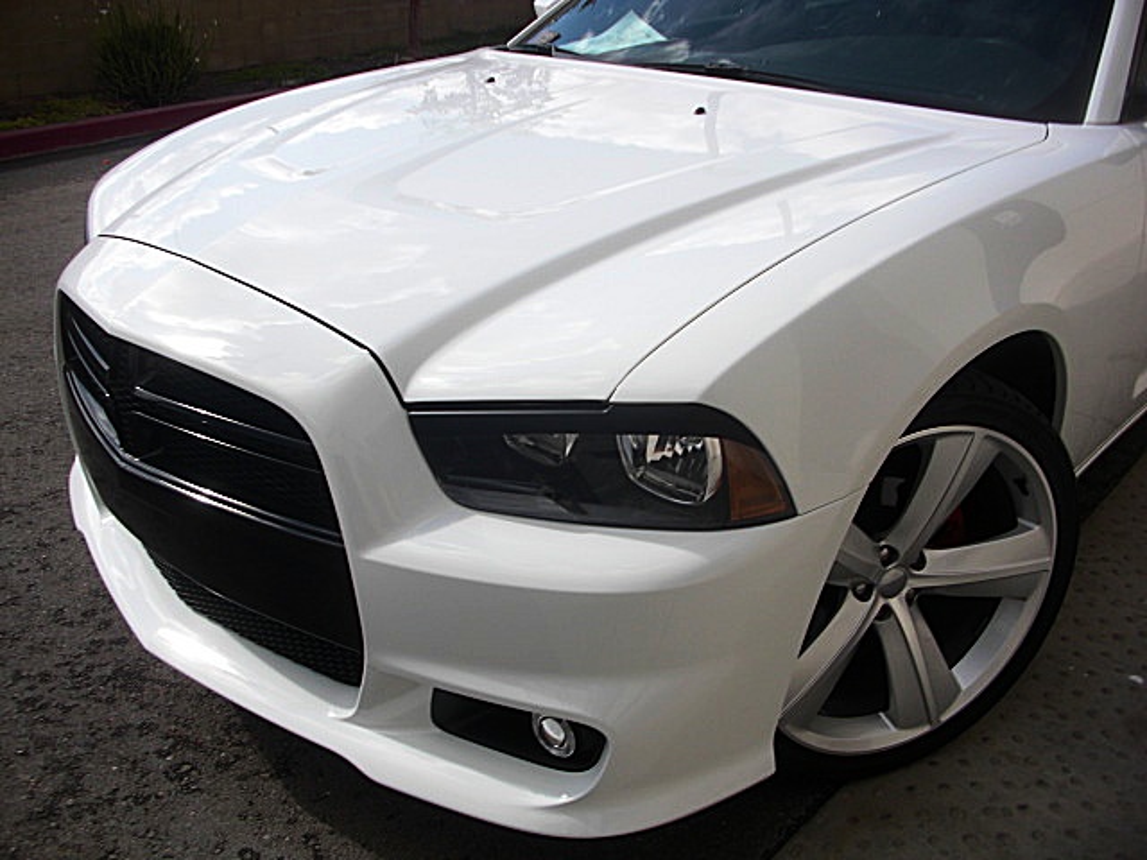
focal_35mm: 36
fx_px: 1193
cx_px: 574
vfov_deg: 39.7
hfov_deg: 51.4
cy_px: 430
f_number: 7.9
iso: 50
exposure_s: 1/160
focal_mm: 6.3
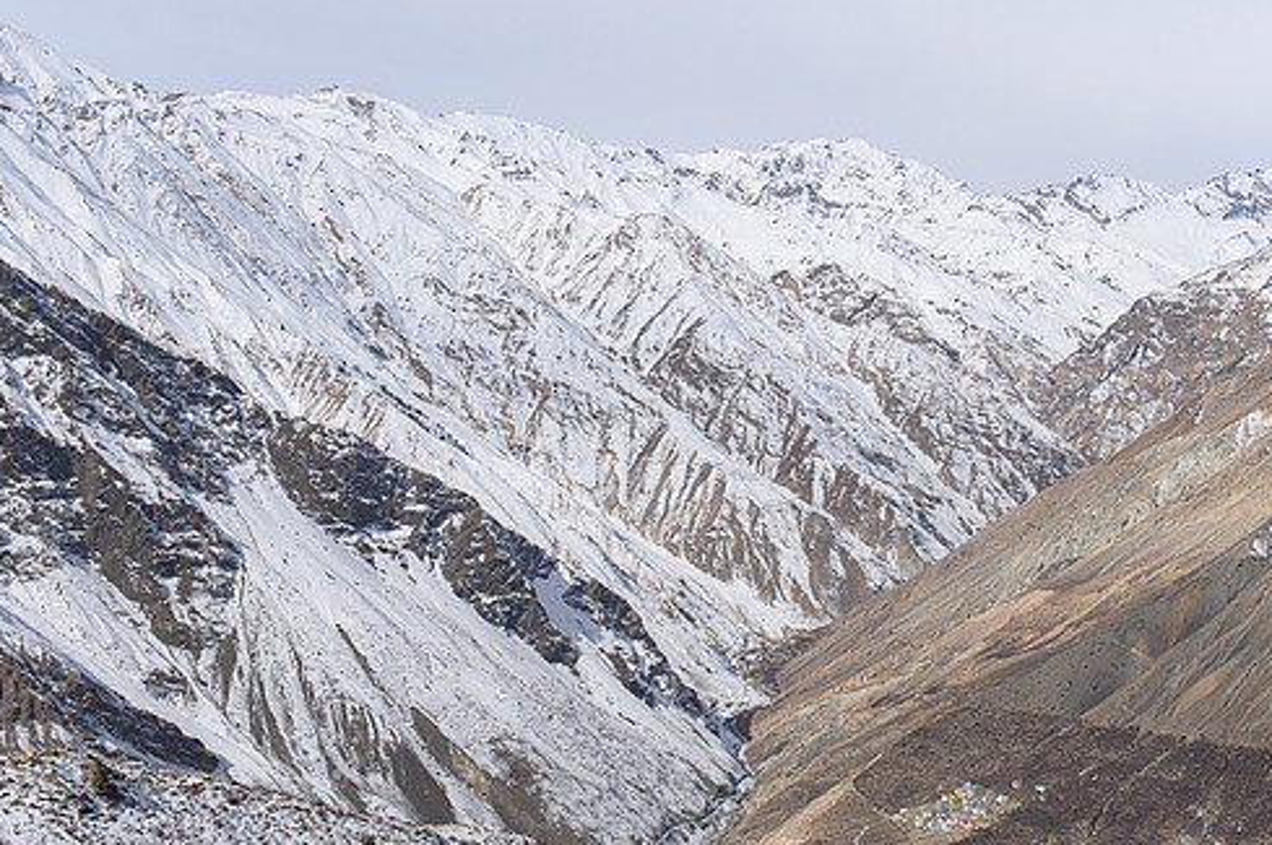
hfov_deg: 33.9
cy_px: 398
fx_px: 2083
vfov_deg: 22.9
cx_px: 763
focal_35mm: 59
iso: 400
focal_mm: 38
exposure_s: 1/1250
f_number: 14
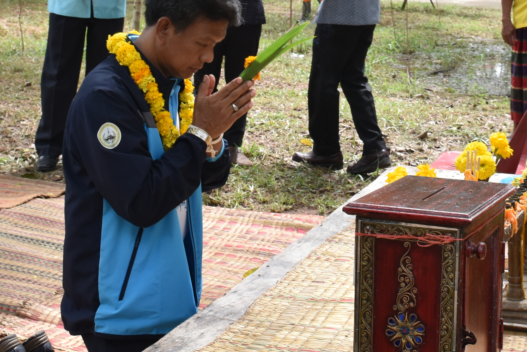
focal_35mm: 82
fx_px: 1200
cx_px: 360
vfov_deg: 16.4
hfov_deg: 24.6
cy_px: 20
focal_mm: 22
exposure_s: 1/250
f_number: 8
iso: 400
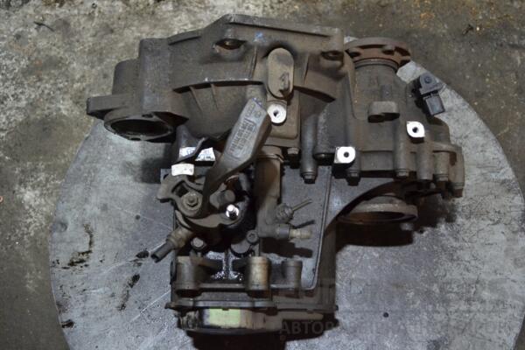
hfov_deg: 41.1
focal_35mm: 48
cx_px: 262
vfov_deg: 28.1
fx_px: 700
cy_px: 175
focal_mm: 32
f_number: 4.8
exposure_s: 1/30
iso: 1400
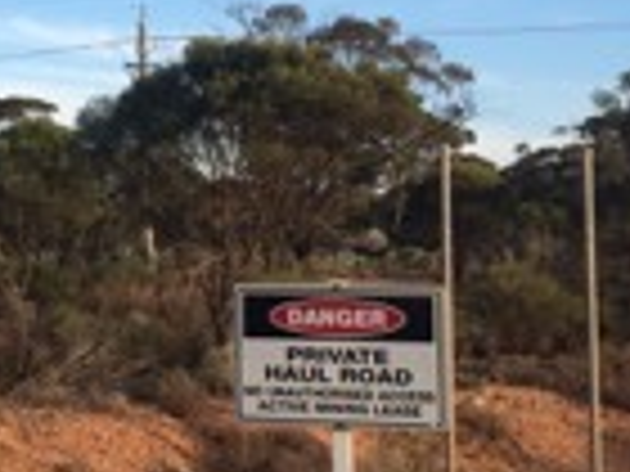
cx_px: -36
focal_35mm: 108
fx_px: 1966
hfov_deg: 17.7
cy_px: 94
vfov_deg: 13.6
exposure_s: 1/820
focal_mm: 4.15
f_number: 2.2
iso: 32
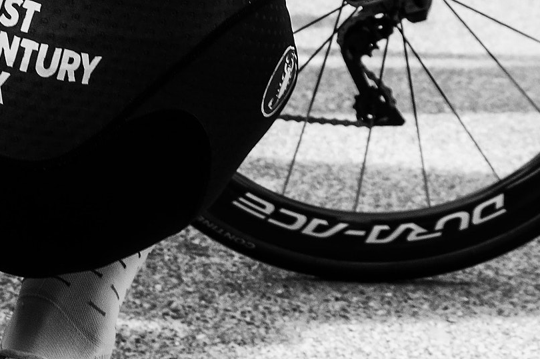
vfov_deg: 16.4
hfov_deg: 23.6
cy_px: 223
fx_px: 1243
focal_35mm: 83
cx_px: 17
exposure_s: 1/160
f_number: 6.3
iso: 200
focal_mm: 28
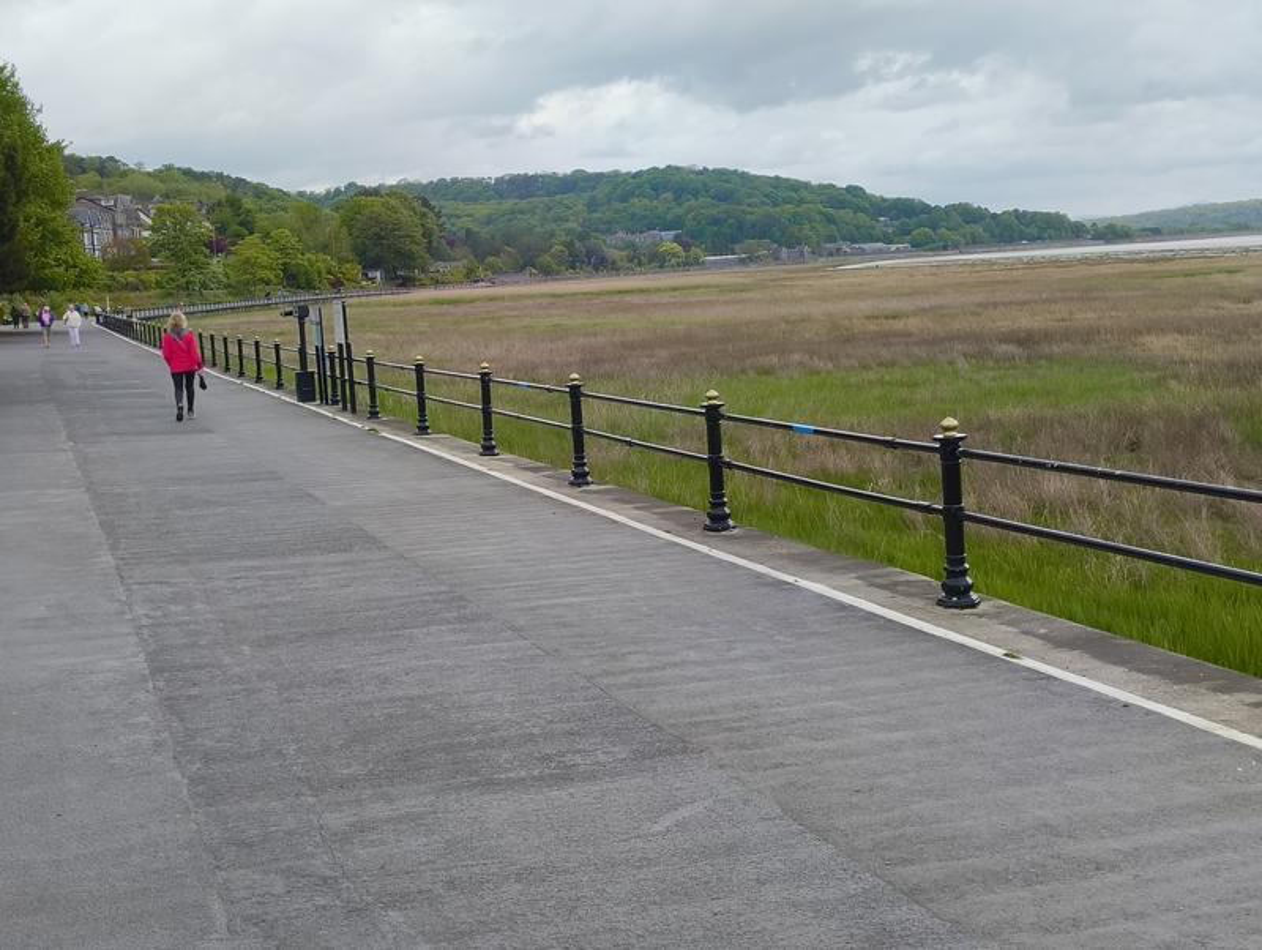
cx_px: 631
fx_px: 1825
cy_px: 475
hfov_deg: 38.1
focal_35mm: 50
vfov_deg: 29.2
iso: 101
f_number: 1.87
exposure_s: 1/1145
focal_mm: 5.56
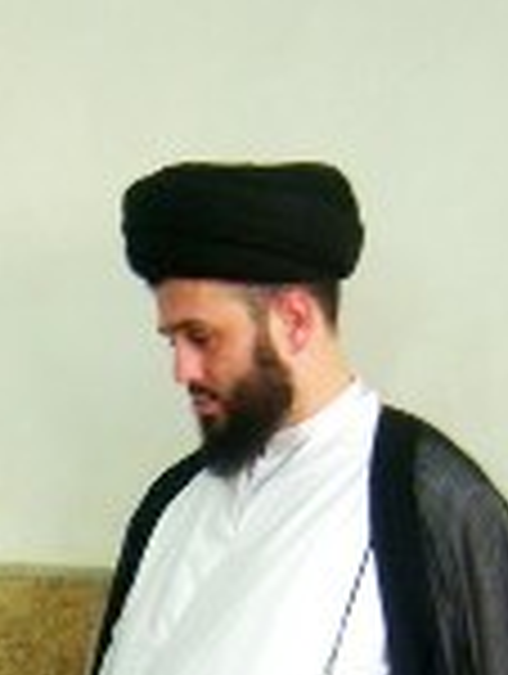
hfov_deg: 15.0
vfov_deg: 19.5
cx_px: -85
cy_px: 747
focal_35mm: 96
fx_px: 1873
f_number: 2.8
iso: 80
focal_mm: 7.5
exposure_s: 1/25
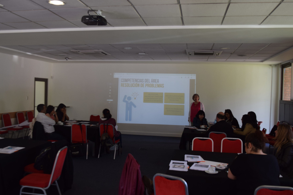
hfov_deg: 55.8
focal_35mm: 34
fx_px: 277
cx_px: 144
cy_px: 96
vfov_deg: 38.9
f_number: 5
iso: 400
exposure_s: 1/100
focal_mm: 22
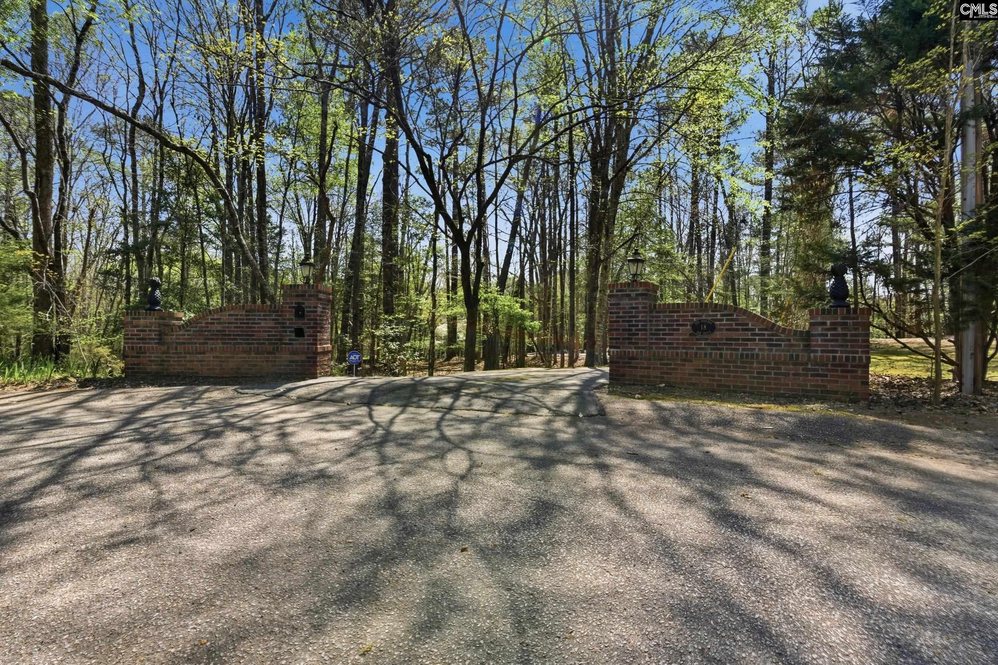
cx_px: 499
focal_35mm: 16
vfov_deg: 72.0
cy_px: 332
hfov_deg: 95.0
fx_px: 457
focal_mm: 11
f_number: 8
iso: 160
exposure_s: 1/1250
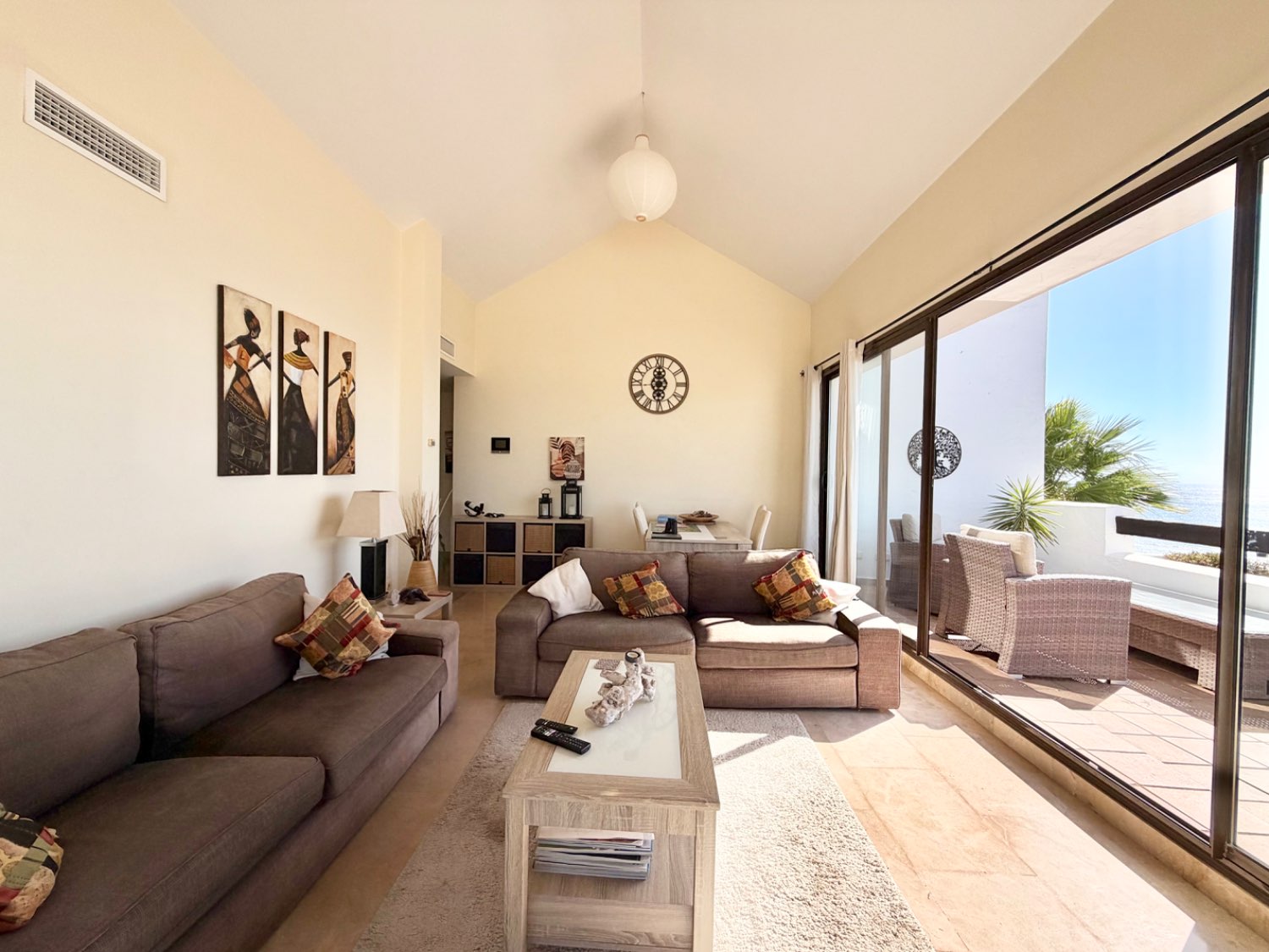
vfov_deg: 85.7
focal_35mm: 14
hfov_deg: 102.1
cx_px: 634
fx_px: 513
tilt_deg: -1.0
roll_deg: -1.2
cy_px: 476
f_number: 2.2
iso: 20
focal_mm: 2.22
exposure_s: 1/970
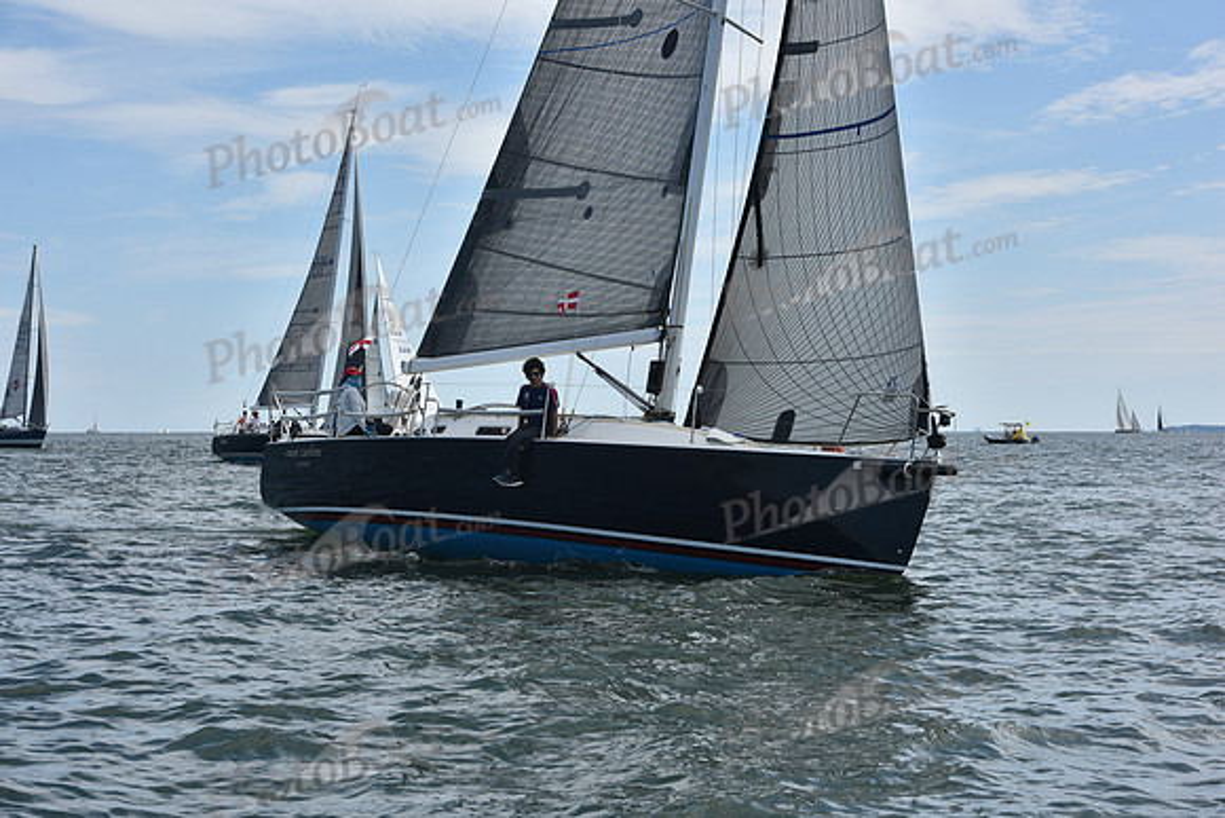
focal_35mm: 70
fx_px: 2382
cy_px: 409
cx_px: 612
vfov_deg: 19.5
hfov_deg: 28.8
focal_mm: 70
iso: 320
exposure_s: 1/1000
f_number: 10
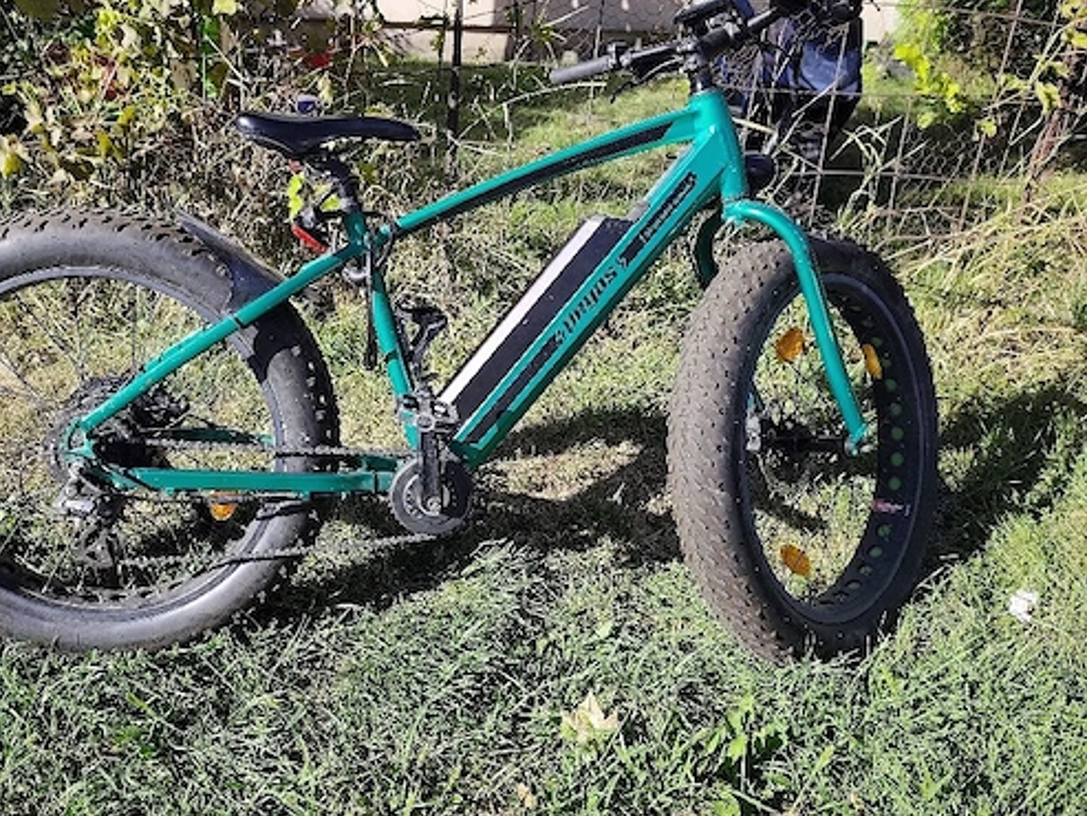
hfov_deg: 63.0
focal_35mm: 28
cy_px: 326
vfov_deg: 49.5
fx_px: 879
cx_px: 445
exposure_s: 1/500
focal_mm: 6.19
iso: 50
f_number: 1.65
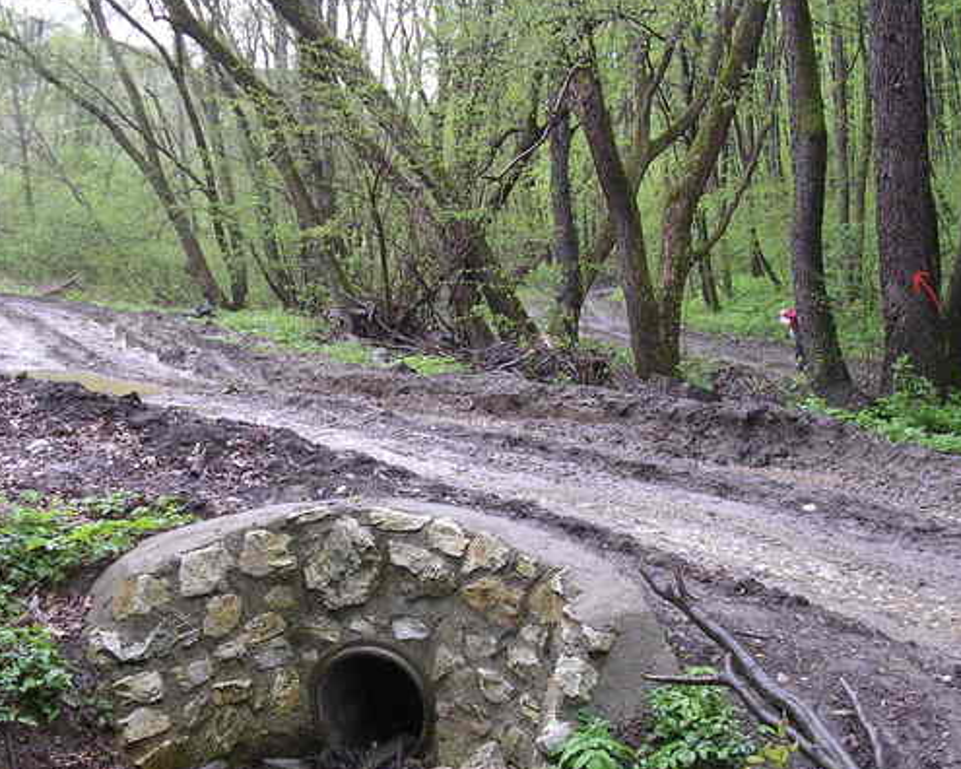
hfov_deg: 38.8
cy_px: 456
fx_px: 1365
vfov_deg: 31.4
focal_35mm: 48
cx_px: 454
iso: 400
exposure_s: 1/123
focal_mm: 5.8
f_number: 2.8
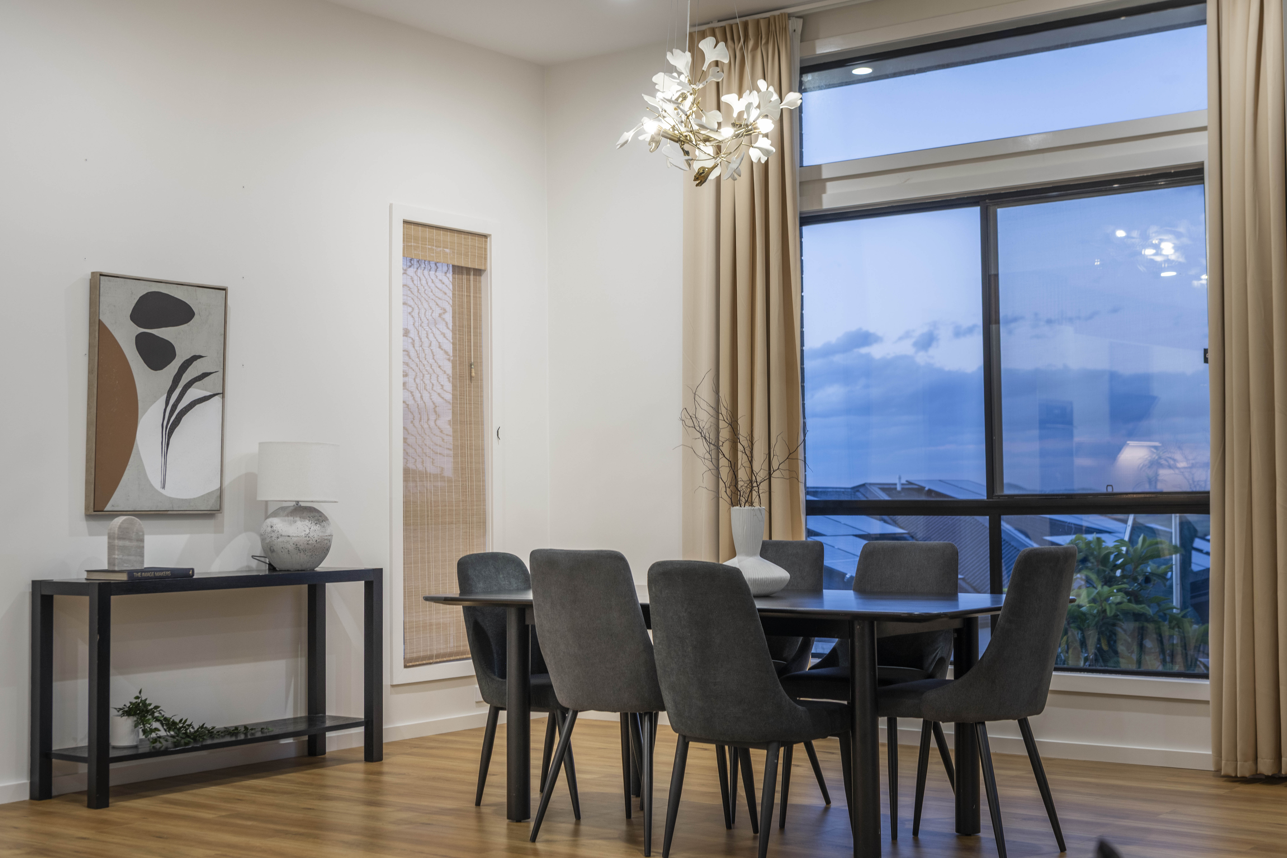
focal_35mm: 48
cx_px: 644
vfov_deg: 28.1
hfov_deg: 41.1
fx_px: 1716
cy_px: 429
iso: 125
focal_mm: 48
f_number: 5.6
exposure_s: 1/5
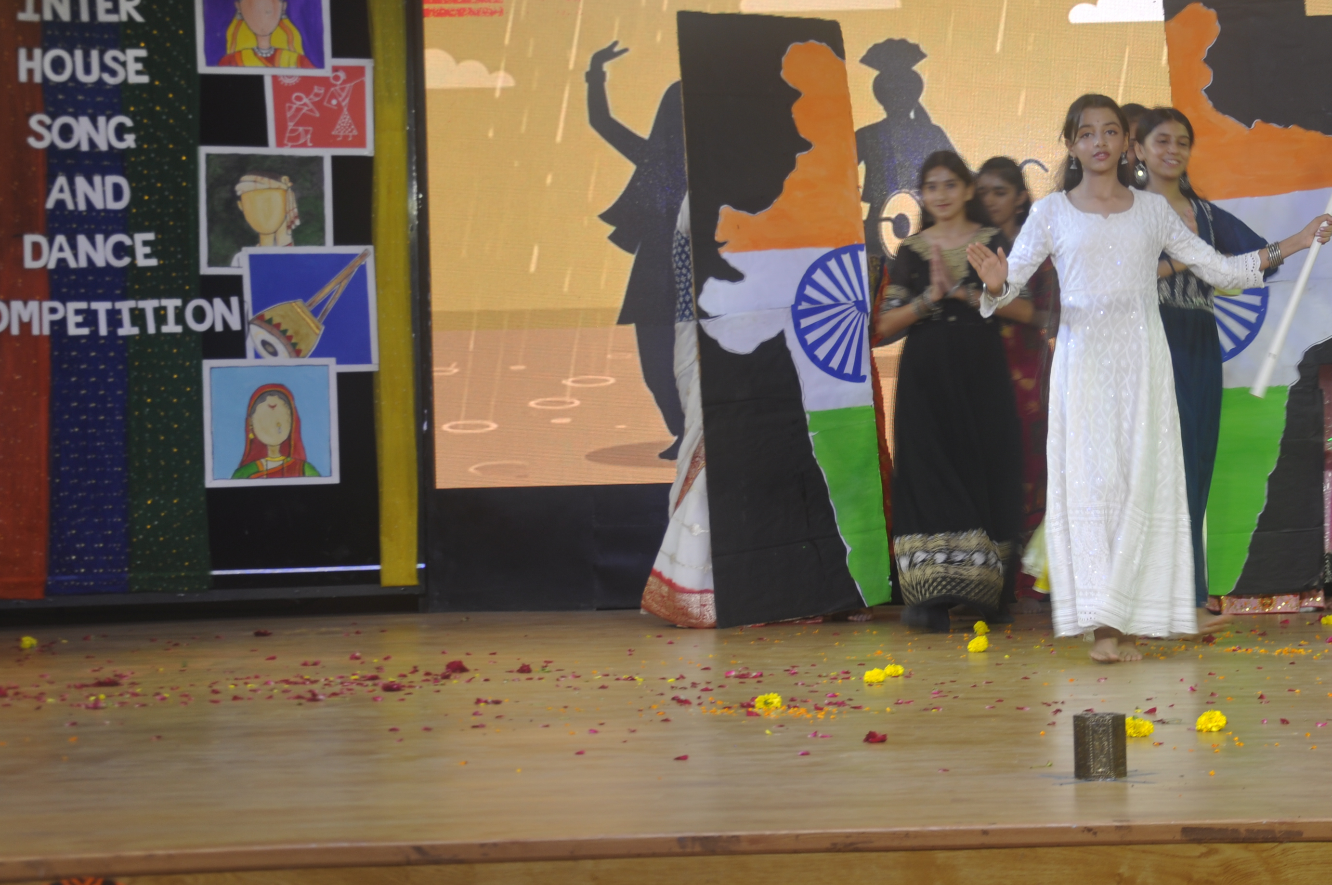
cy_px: 418
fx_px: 3437
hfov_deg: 21.7
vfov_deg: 14.7
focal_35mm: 93
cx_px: 1018
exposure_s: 1/25
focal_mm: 40
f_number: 5
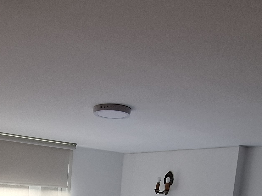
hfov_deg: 44.0
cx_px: 82
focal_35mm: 42
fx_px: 318
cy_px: 247
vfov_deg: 28.8
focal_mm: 1.74
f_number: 2.2
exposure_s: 1/40
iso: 50
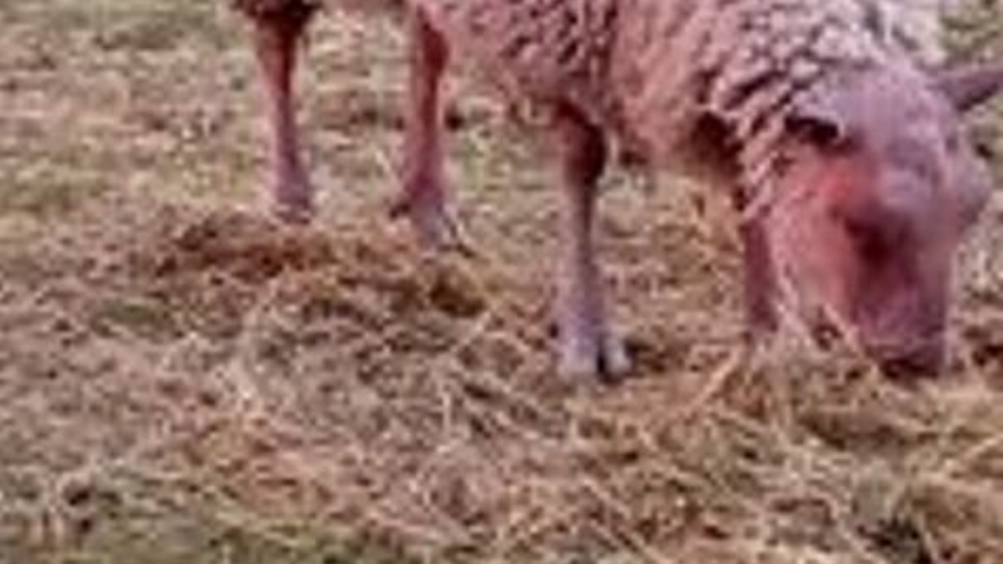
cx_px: 500
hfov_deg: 8.7
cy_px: 11
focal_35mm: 249
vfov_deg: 4.9
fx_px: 6620
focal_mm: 4.22
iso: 925
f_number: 1.8
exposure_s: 1/33.3
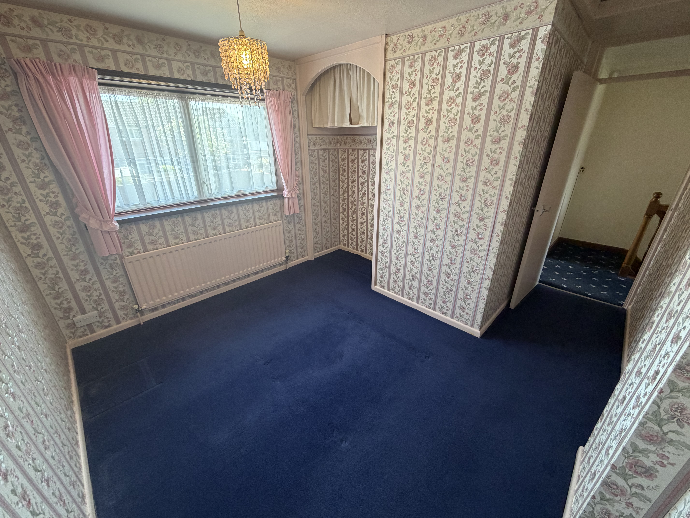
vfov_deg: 85.7
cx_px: 345
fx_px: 279
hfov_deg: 102.1
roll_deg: +1.4
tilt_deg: -23.1
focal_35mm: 14
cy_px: 259
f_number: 2.2
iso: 200
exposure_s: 1/50
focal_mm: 2.22
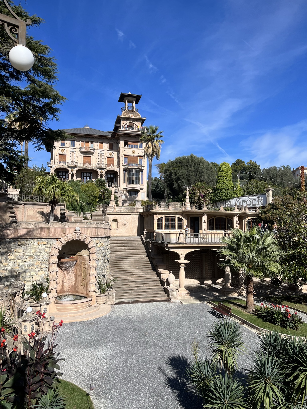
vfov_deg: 67.3
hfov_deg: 53.1
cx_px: 154
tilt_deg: +4.7
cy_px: 204
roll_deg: +0.8
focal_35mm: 26
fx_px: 307
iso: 50
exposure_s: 1/3745
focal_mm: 5.1
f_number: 1.6
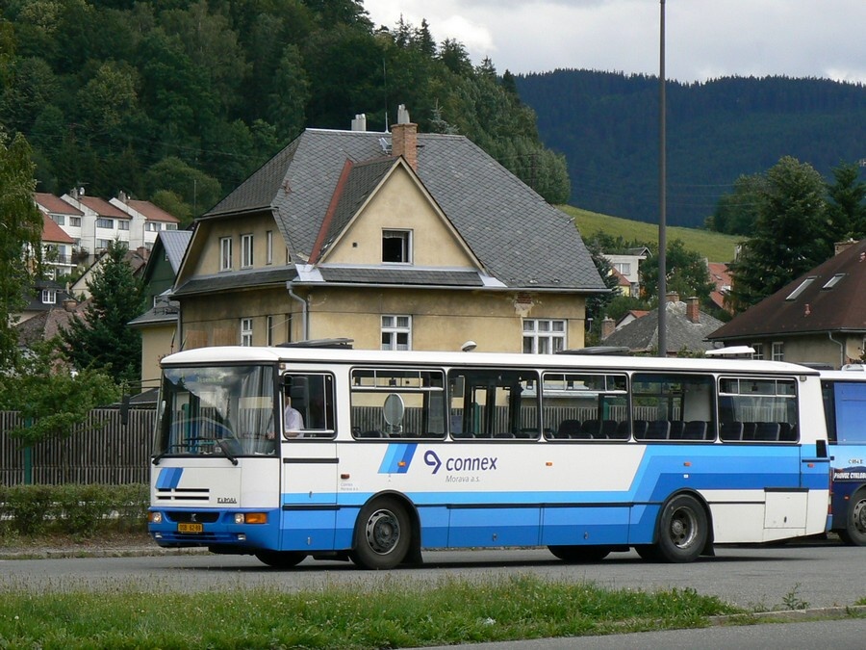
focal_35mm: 117
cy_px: 325
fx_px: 2927
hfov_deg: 16.8
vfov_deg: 12.7
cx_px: 433
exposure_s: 1/800
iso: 100
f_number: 3.2
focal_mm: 19
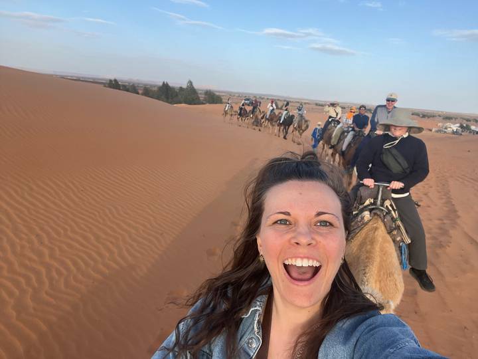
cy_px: 180
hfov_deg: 73.9
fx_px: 318
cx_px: 239
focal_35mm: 23
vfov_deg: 58.9
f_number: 2.2
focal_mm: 2.71
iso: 32
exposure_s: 1/304
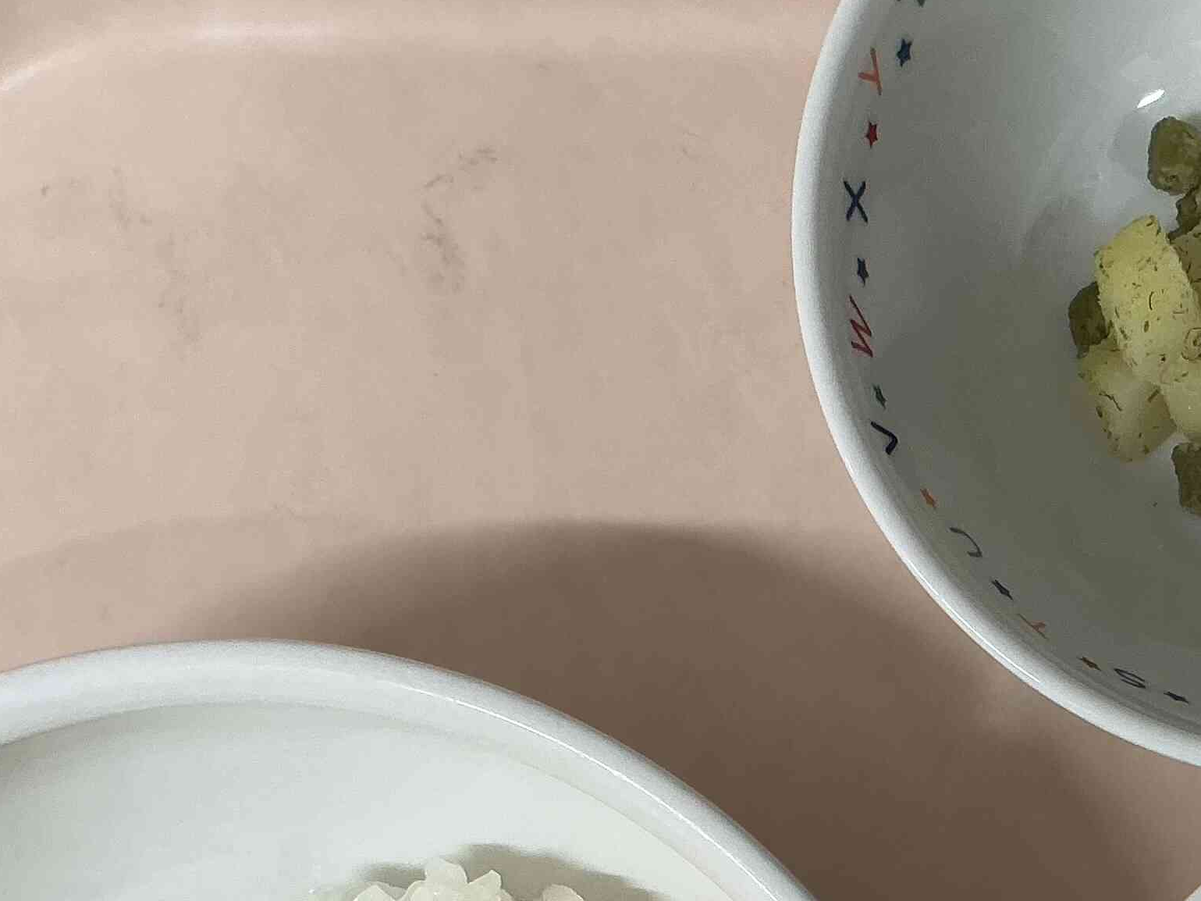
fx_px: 2637
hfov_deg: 24.4
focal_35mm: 76
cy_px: 1026
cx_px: 1232
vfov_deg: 18.5
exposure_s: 1/60
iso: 50
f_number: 1.8
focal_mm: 3
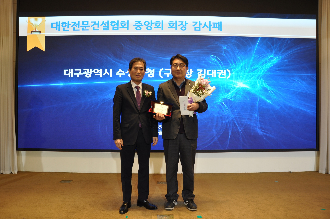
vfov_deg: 47.8
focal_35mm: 27
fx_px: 247
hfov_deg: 67.4
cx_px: 165
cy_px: 110
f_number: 5.6
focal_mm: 18
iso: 400
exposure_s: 1/30
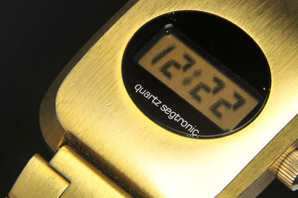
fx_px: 4798
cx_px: 201
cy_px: 93
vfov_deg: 2.4
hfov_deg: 3.6
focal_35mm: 580
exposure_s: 2
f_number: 18
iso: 200
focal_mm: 200
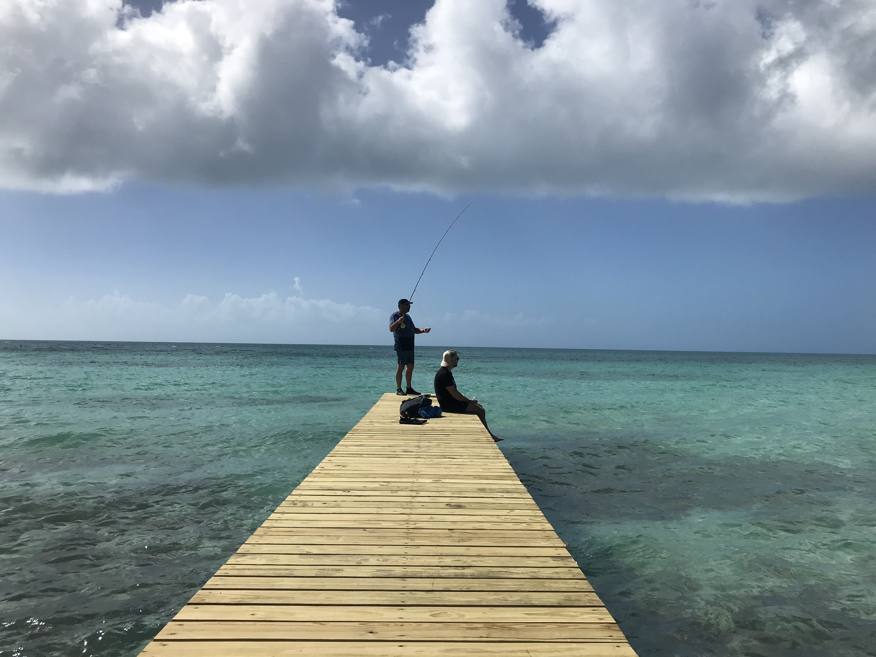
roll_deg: -1.8
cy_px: 328
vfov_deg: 49.7
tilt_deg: +3.6
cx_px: 438
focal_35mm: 28
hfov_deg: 63.4
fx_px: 709
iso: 25
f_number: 1.8
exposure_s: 1/8000
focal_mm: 3.99
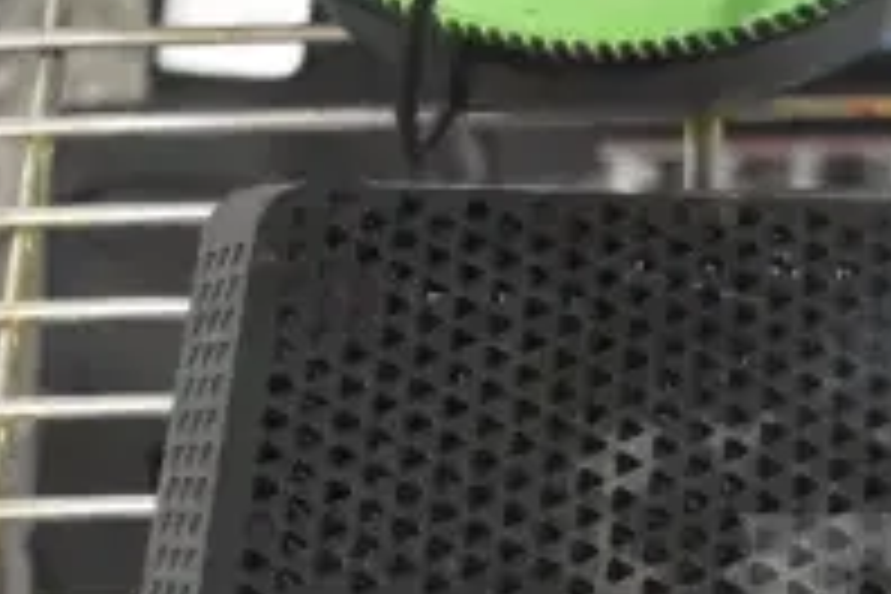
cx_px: 1138
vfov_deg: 11.8
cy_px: 871
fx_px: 2747
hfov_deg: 17.4
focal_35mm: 111
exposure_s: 1/100
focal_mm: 24
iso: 6400
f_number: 5
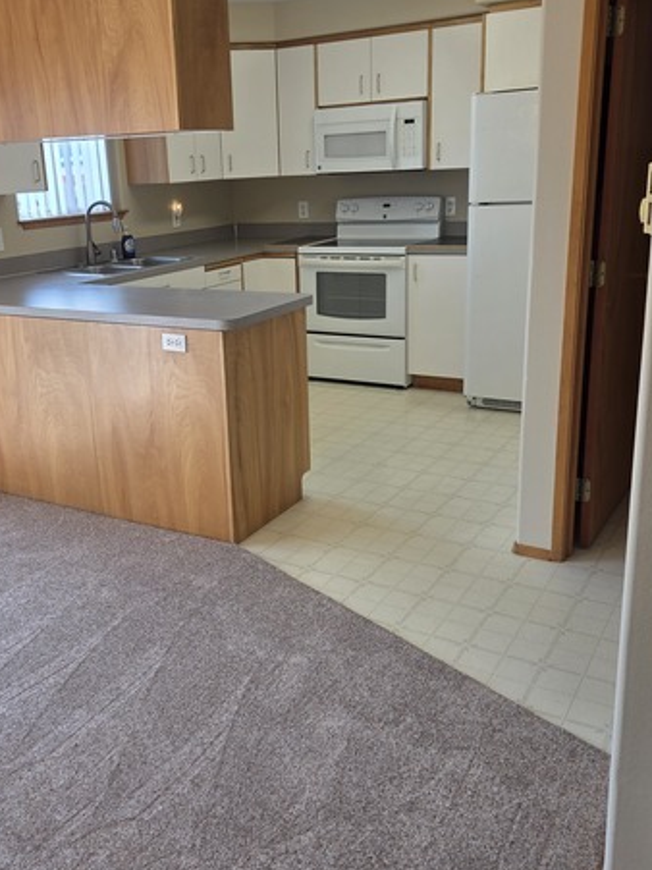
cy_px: 421
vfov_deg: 54.0
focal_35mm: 34
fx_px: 854
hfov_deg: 41.6
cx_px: 270
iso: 50
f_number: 1.8
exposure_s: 1/120
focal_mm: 5.4
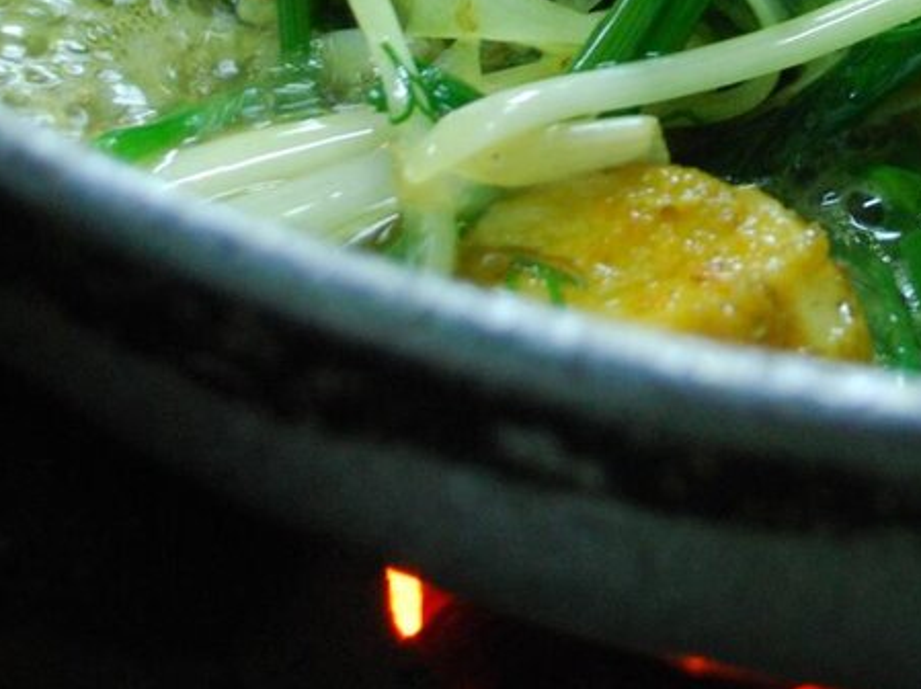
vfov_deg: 10.8
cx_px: 1012
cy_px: -156
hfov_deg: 14.3
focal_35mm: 135
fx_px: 3589
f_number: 4.2
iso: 800
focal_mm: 26
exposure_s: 1/13
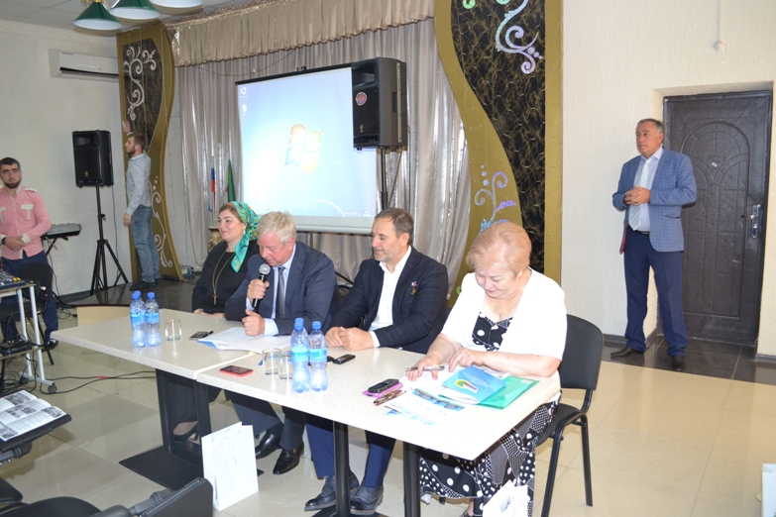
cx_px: 388
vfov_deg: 47.9
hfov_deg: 67.4
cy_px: 258
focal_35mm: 27
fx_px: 582
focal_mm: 18
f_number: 4
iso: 360
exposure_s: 1/30
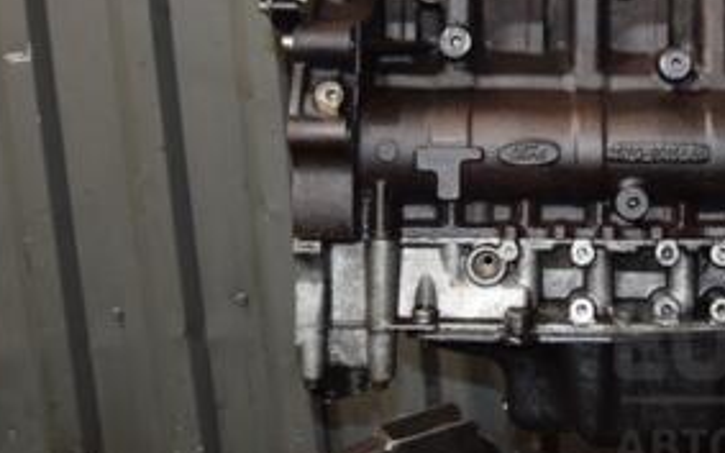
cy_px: 0
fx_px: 1345
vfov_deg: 18.6
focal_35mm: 68
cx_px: 566
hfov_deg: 29.6
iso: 800
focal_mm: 21
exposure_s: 1/60
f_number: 5
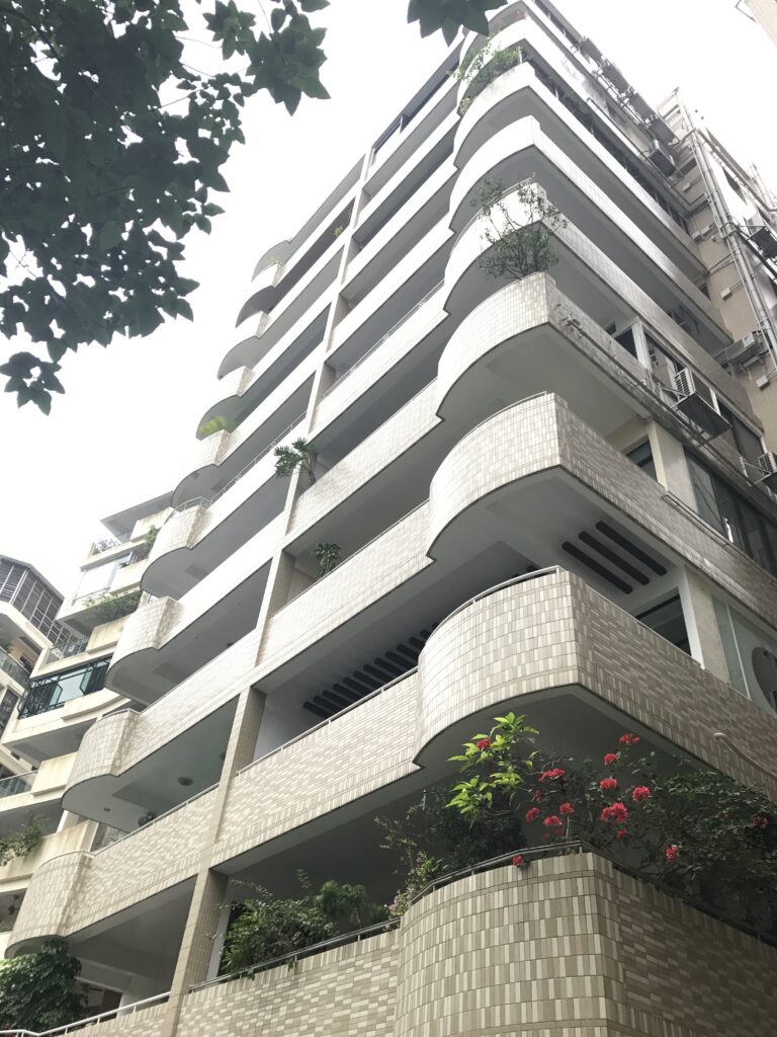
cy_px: 518
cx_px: 388
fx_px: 838
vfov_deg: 63.4
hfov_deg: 49.7
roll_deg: -4.5
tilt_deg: +42.6
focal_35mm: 28
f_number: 1.8
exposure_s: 1/123
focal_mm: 3.99
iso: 20
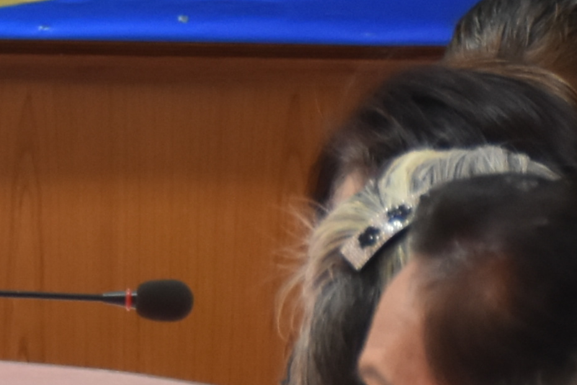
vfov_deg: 2.5
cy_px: 26
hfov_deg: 3.7
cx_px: -772
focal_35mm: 542
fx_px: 8686
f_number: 4.8
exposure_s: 1/40
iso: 800
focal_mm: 56
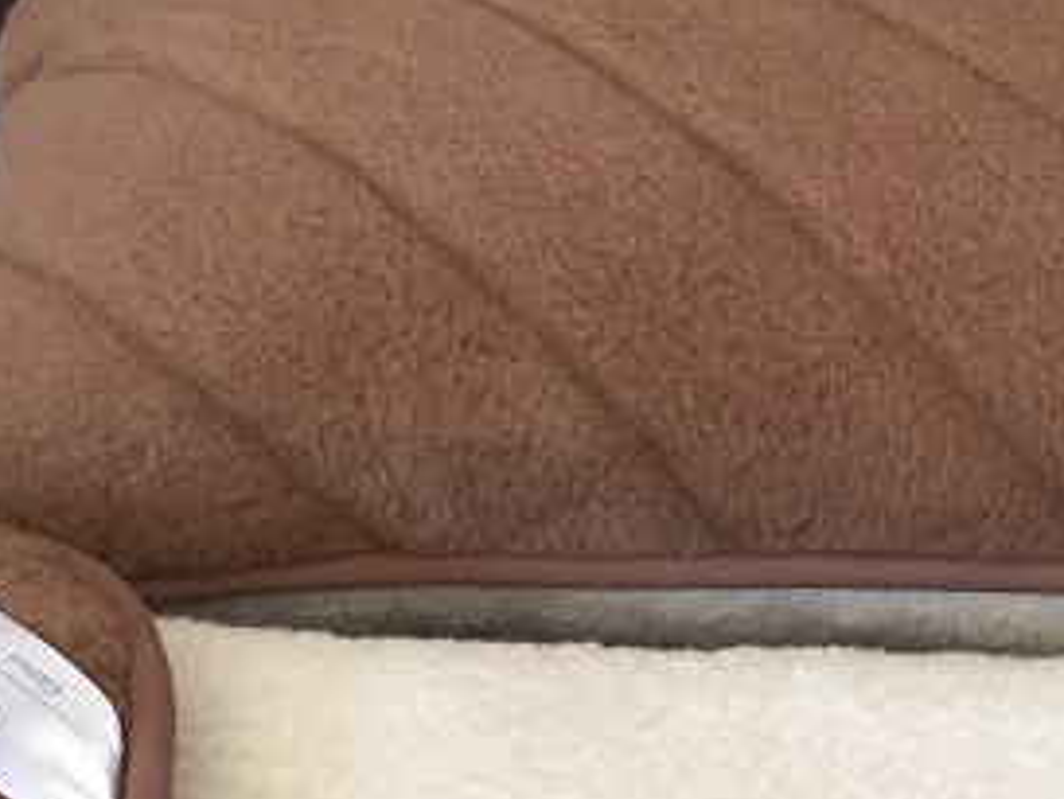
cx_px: 854
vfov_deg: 16.8
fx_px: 2614
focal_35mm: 85
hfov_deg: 22.7
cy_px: 877
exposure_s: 1/33
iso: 64
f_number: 2.2
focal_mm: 4.15
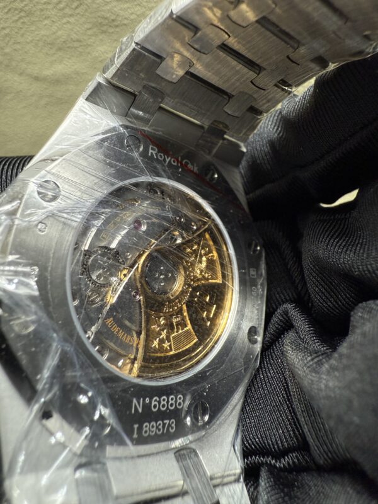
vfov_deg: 71.6
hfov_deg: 56.8
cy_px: 252
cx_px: 189
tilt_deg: -43.0
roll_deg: -0.6
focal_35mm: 24
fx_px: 349
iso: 160
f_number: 2.2
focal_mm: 2.22
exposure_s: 1/99
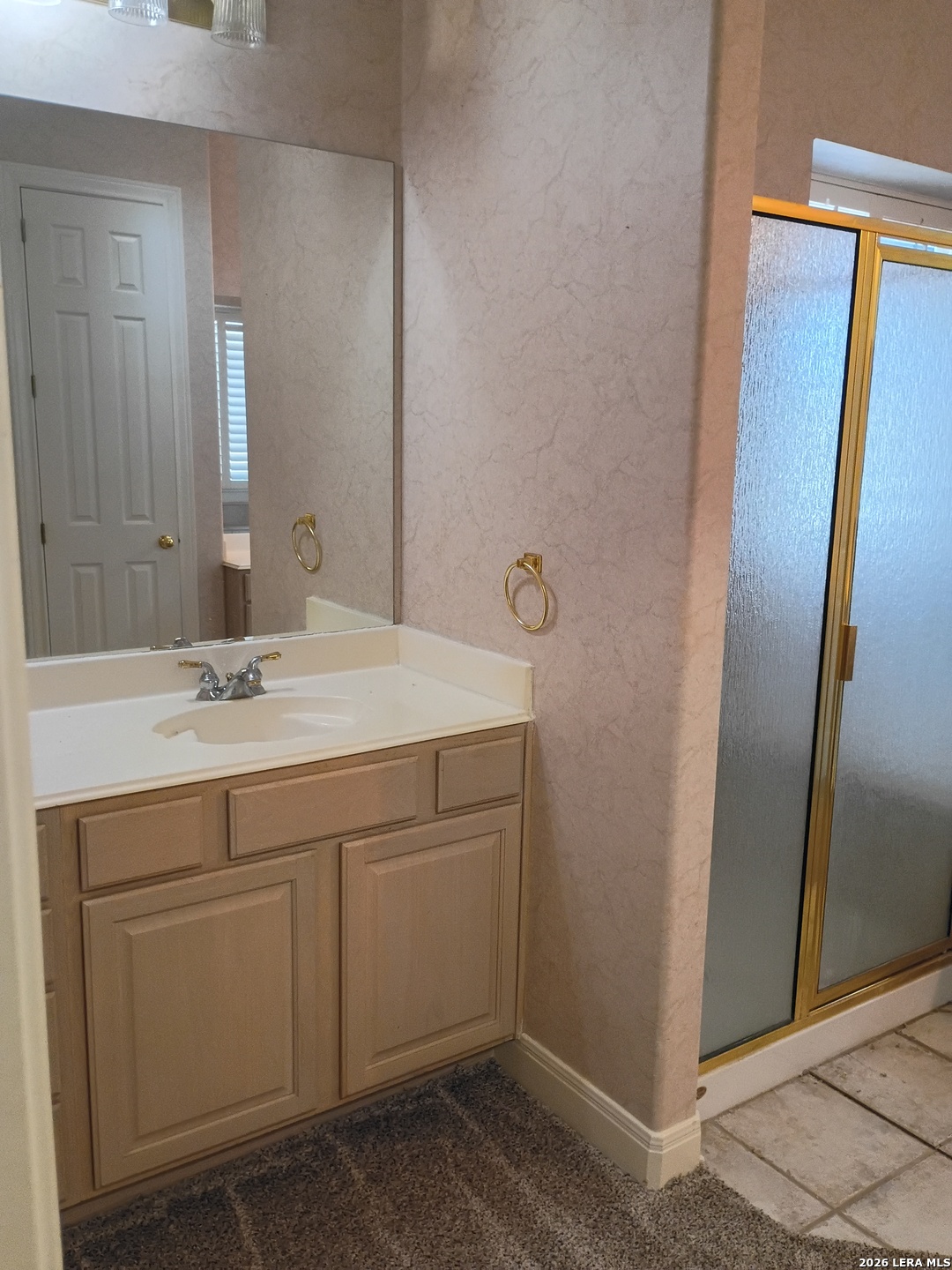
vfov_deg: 61.7
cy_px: 635
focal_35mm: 29
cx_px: 476
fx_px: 1063
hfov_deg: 48.2
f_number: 1.8
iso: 857
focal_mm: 4.27
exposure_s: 1/60
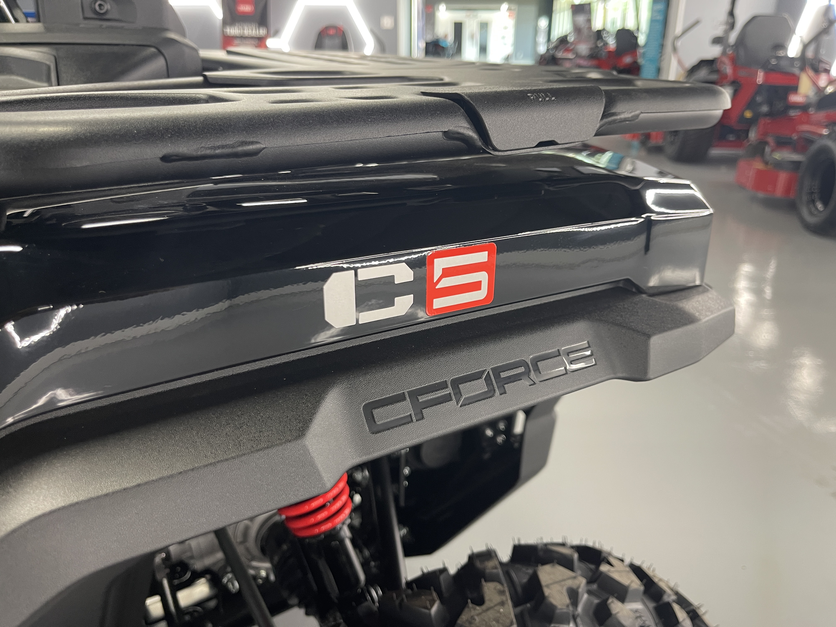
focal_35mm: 25
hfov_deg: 69.4
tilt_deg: -23.9
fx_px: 604
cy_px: 314
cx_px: 418
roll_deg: -0.3
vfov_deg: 54.9
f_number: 1.6
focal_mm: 5.1
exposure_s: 1/60
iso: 160
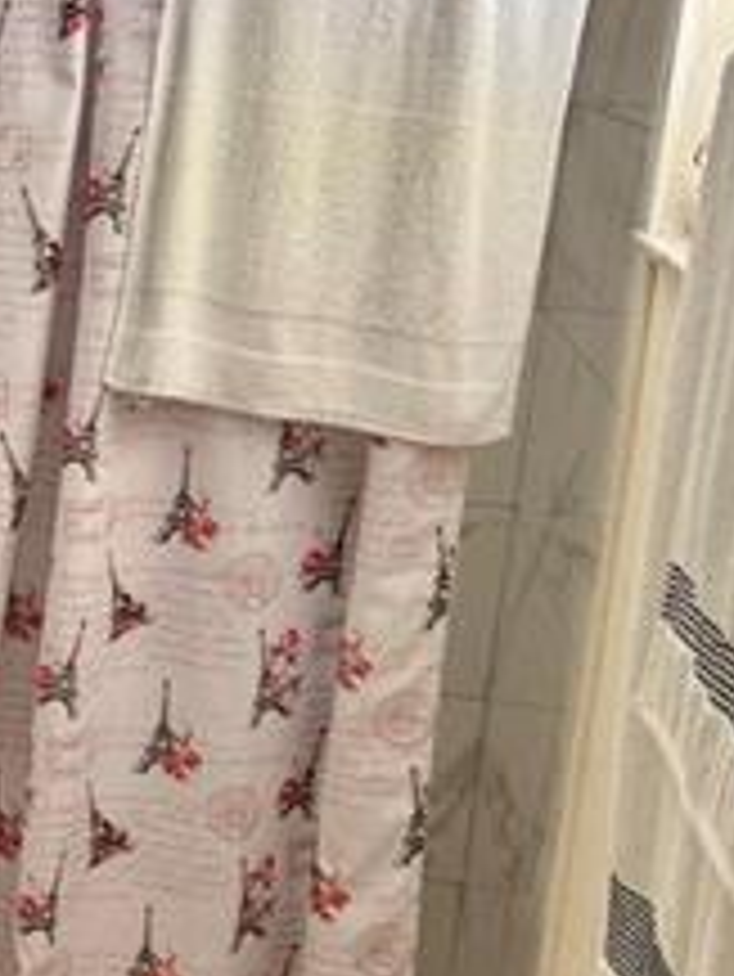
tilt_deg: -11.7
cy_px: 522
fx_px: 2401
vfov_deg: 23.0
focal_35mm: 85
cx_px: -509
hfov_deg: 15.4
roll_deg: -3.2
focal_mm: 6.76
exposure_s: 1/121
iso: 160
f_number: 1.78
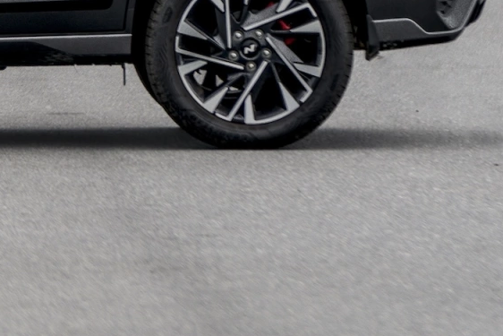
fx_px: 8064
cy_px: -319
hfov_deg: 3.6
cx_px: -175
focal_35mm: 577
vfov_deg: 2.4
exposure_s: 1/500
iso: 100
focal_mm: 135
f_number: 3.5
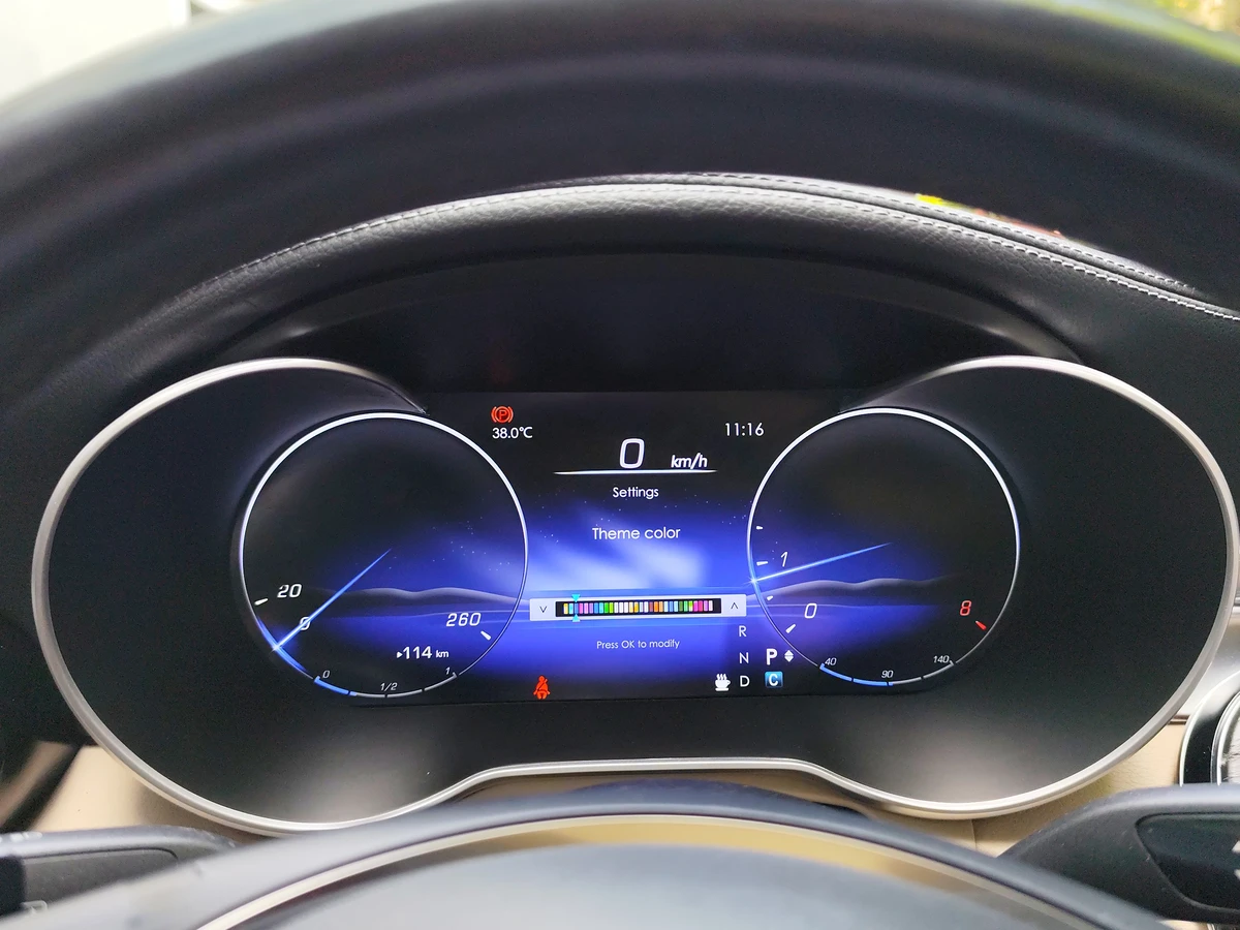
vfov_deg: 46.8
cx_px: 620
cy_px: 465
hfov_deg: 60.0
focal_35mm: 30
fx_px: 1075
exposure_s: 1/100
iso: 125
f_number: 1.65
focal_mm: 6.19
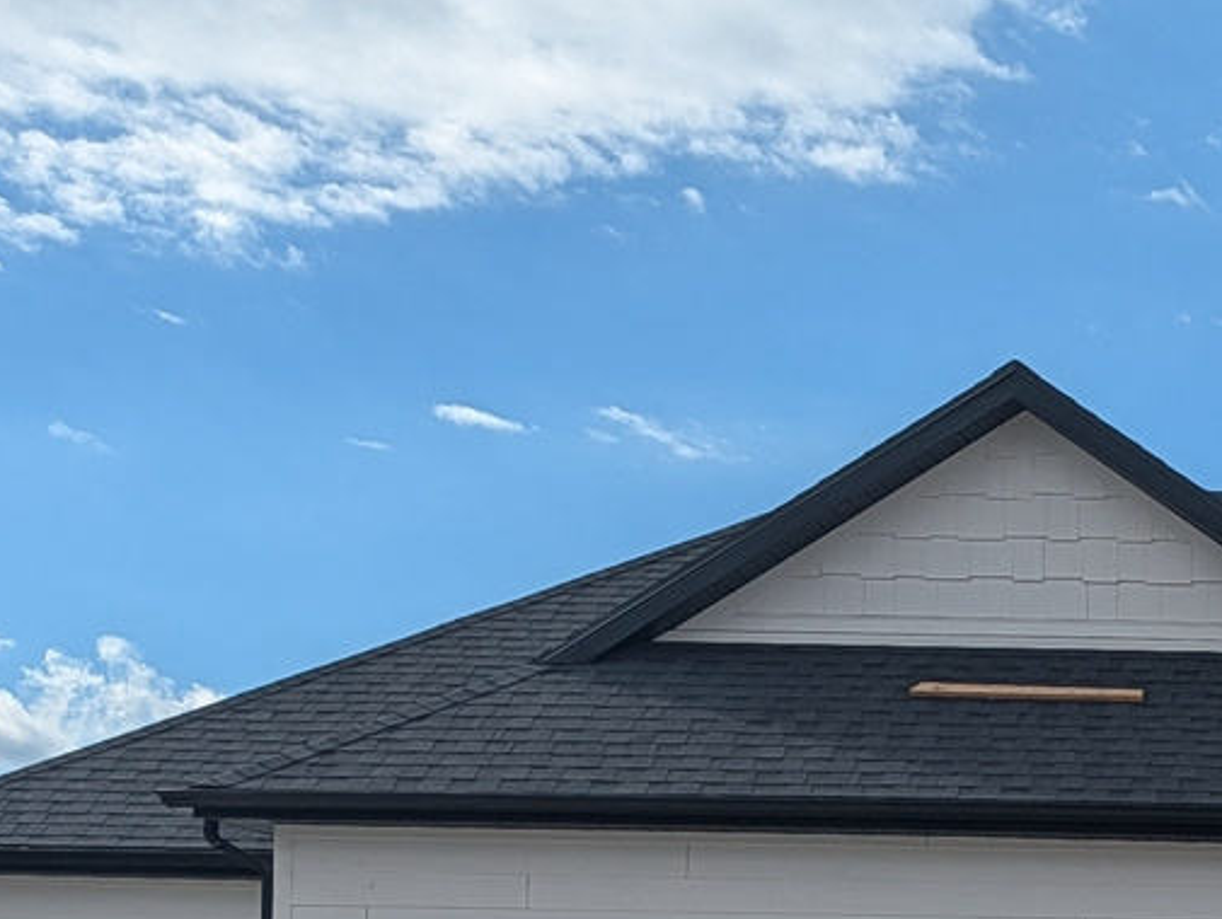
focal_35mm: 97
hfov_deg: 17.9
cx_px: 1858
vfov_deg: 14.7
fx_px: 3428
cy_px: 1122
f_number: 1.68
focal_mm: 6.9
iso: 19
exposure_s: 1/1678
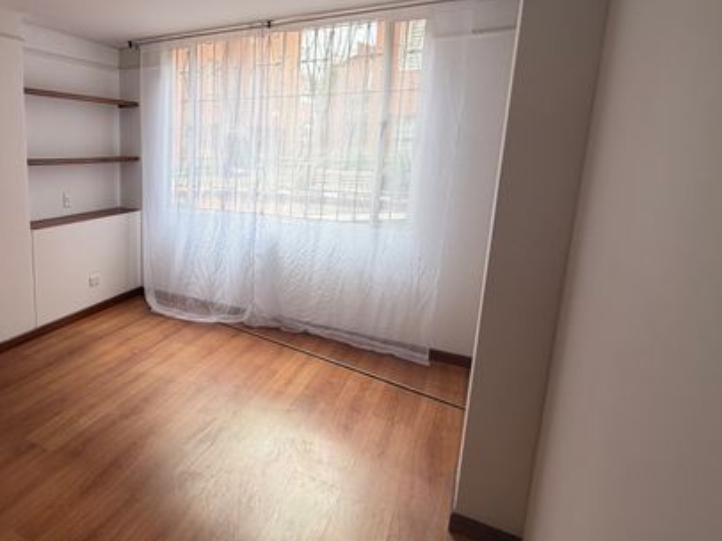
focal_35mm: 23
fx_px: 479
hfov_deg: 68.3
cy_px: 230
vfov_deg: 58.6
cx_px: 166
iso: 40
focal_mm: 2.22
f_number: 2.2
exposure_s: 1/124
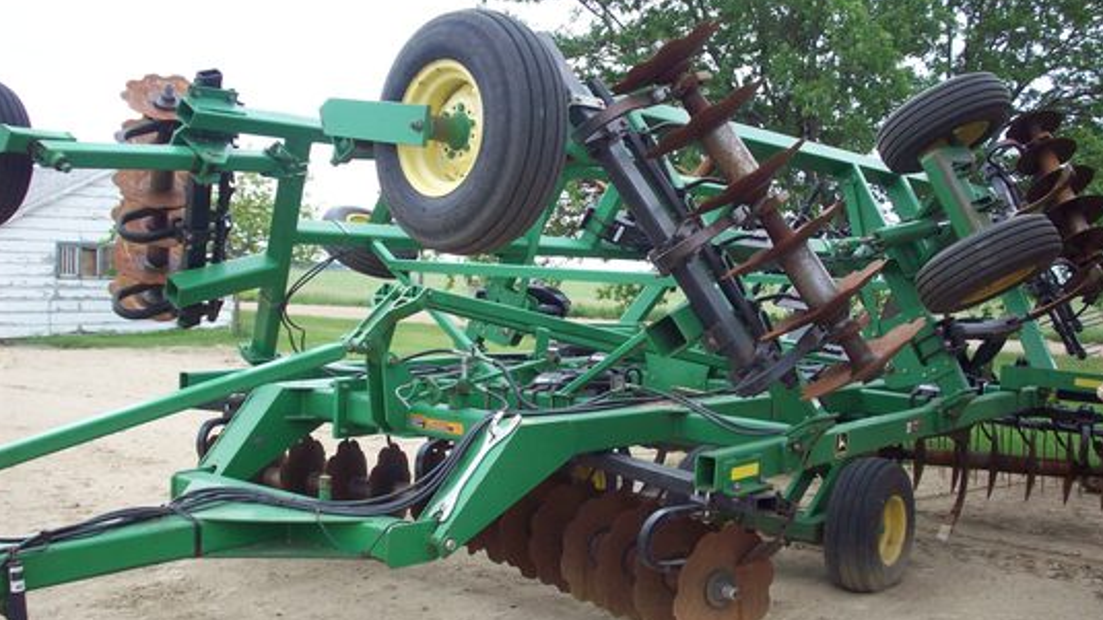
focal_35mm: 41
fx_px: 1199
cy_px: 360
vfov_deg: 29.0
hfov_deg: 49.4
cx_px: 555
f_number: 2.8
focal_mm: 6.2
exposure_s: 1/439
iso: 80
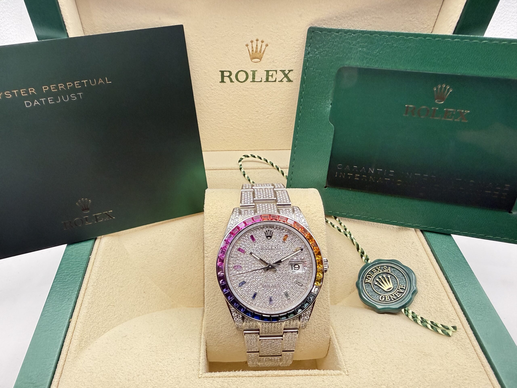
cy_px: 194
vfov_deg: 56.8
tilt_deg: -43.3
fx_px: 358
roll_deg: +0.2
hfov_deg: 71.6
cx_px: 258
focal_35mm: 24
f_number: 2.2
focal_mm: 2.22
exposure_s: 1/100
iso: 250
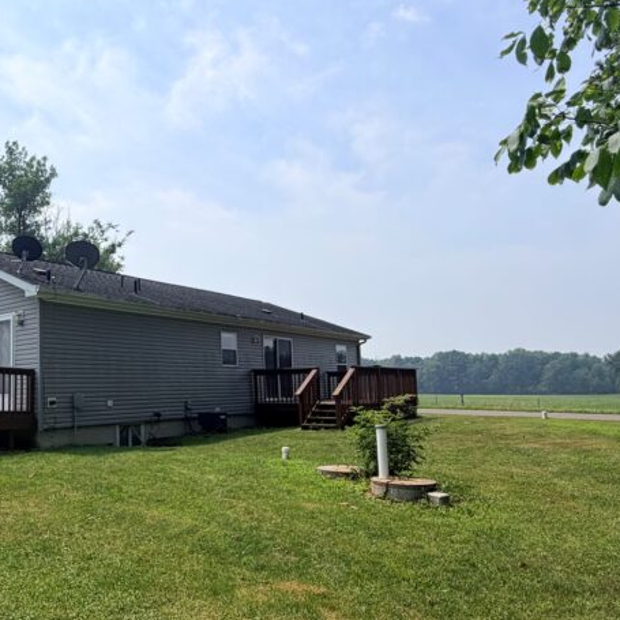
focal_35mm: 29
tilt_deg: +6.4
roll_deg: +1.3
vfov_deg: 55.5
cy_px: 338
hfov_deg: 52.8
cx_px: 145
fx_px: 588
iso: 20
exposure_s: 1/1145
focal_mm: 2.22
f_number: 2.2
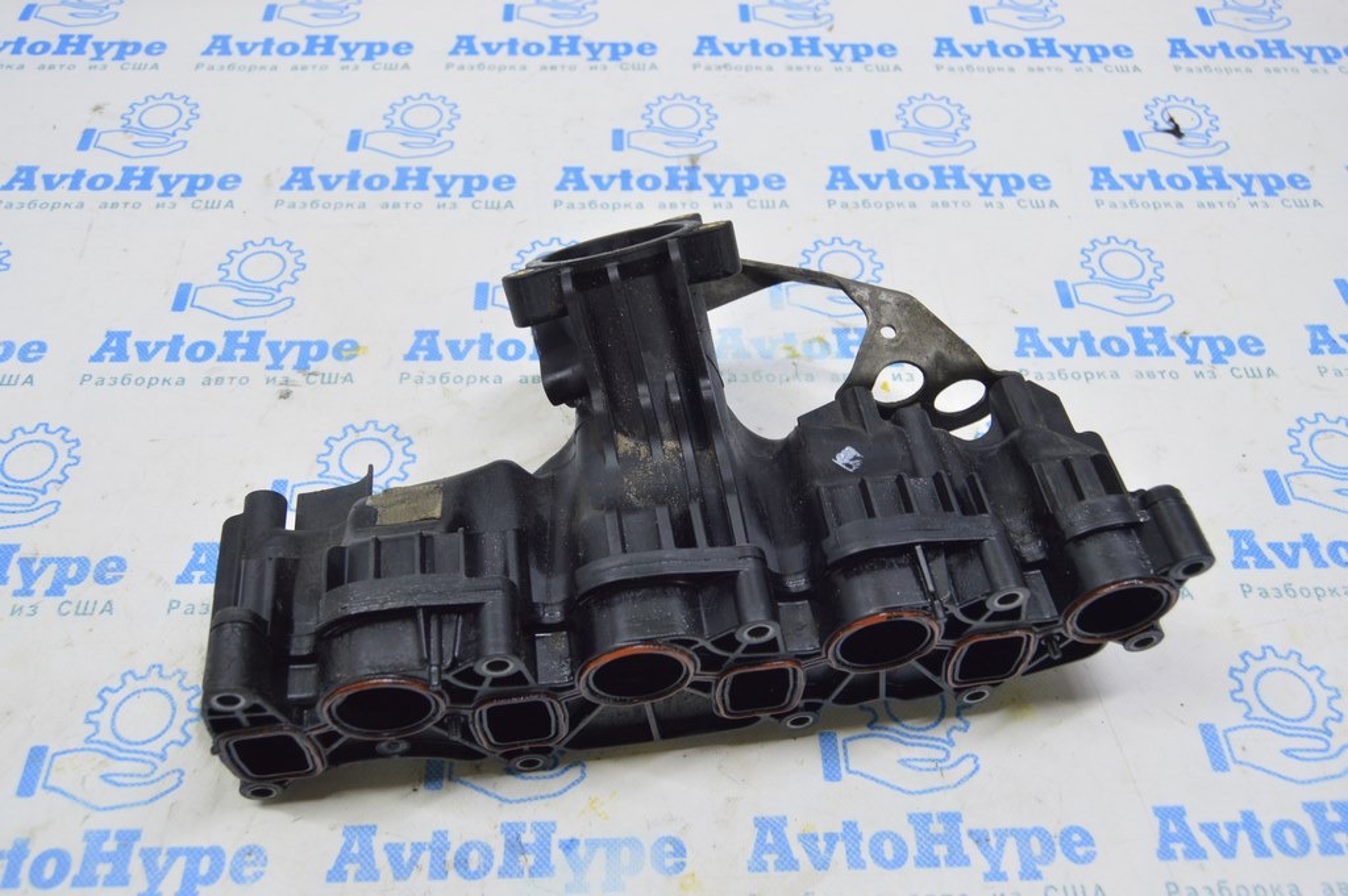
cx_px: 674
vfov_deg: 43.5
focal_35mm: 30
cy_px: 448
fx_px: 1122
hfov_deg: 62.0
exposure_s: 1/20
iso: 400
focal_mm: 20
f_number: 5.6
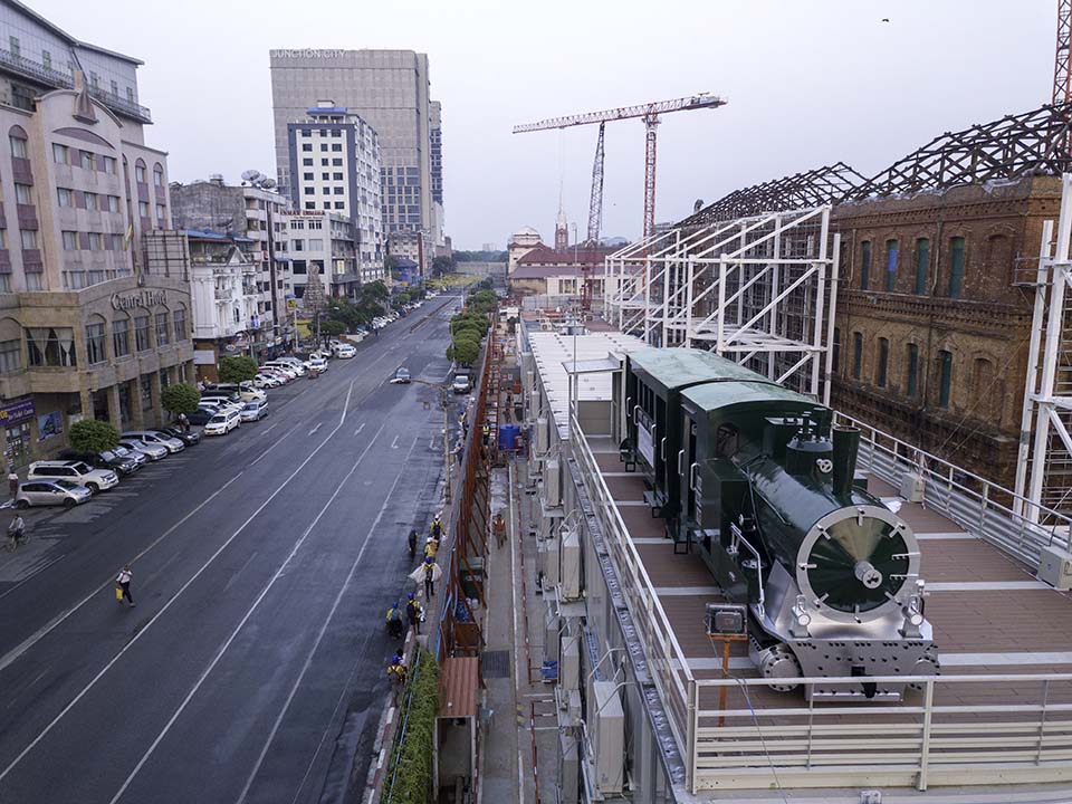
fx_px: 805
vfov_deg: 53.1
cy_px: 402
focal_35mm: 26
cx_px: 536
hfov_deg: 67.3
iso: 100
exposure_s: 1/100
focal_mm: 4.73
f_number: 2.2
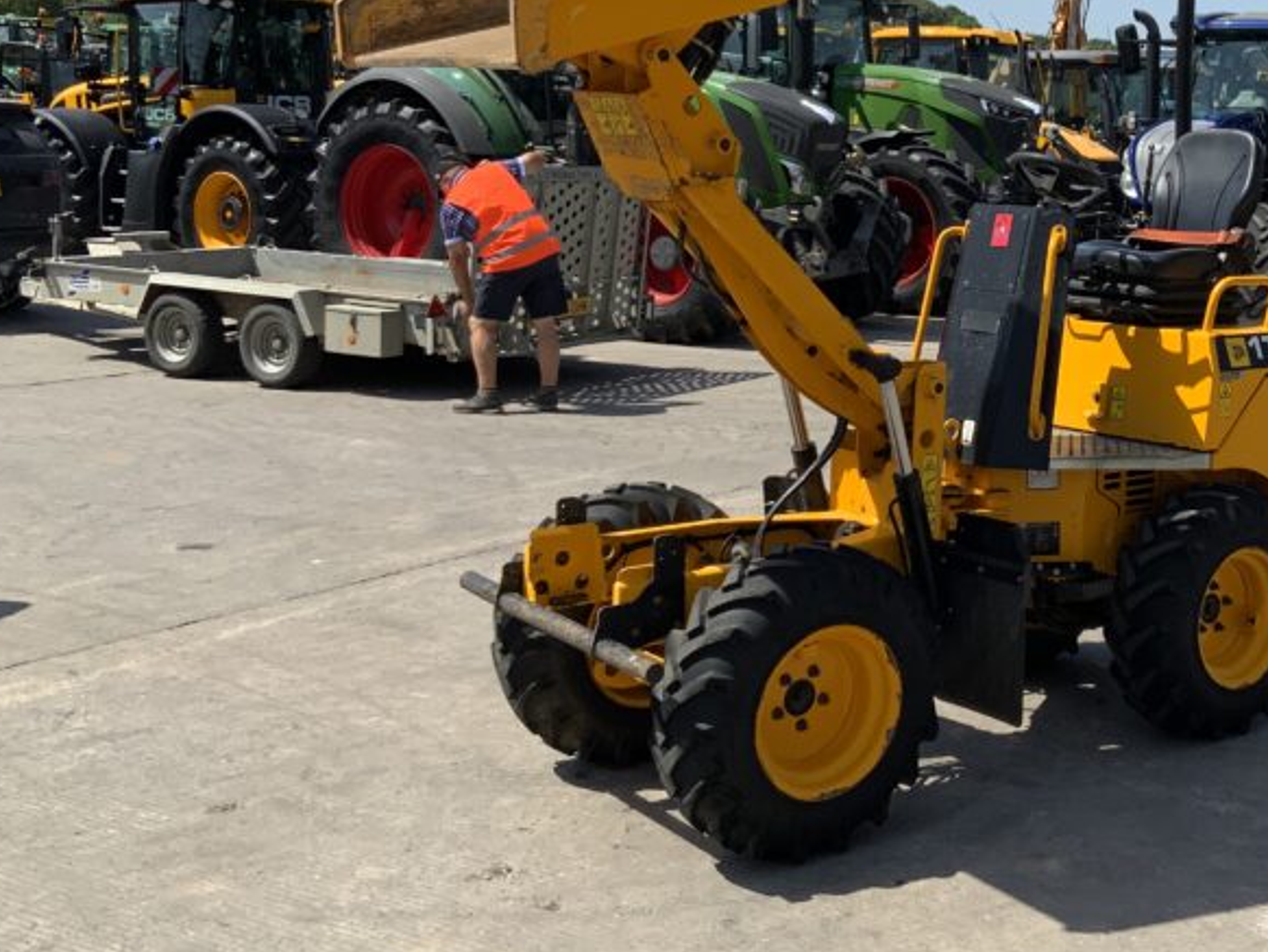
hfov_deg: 36.0
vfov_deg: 28.3
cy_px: 277
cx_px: 1048
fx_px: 1869
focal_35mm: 51
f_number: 1.8
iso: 16
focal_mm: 3
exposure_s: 1/1912
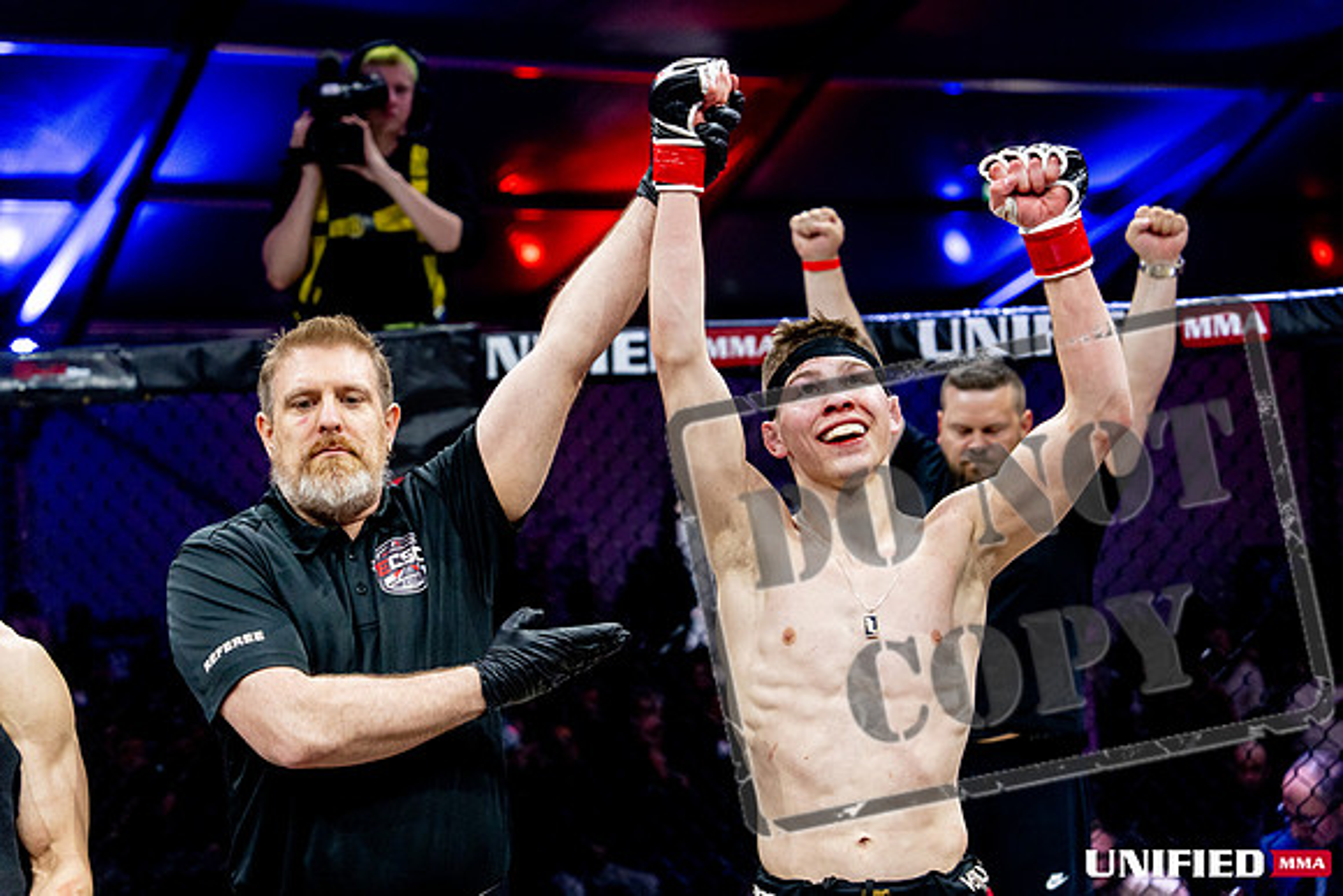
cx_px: 672
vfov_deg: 20.0
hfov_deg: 29.6
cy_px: 448
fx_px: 2542
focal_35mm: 68
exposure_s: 1/1250
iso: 3200
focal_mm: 65
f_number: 2.8
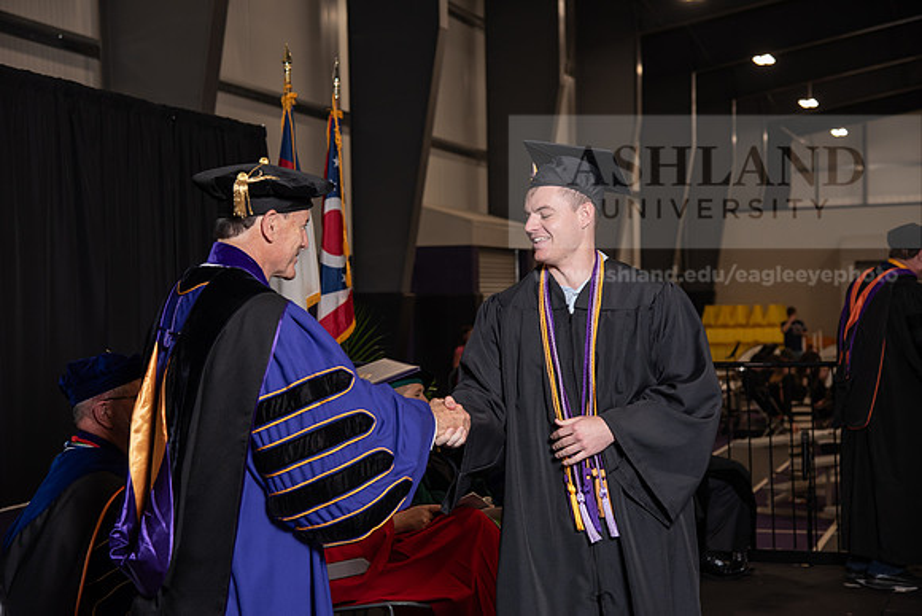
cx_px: 461
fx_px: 1793
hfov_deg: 28.8
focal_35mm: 70
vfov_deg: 19.5
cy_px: 308
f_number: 5
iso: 1000
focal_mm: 70
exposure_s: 1/200
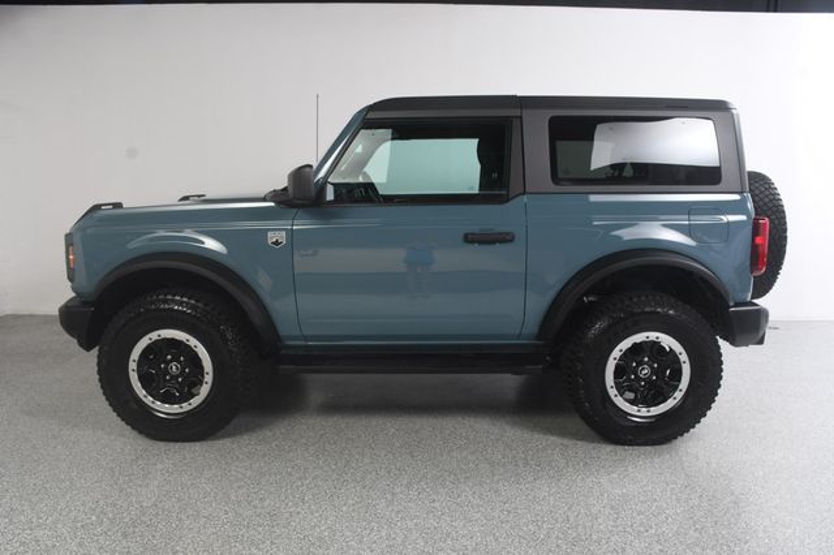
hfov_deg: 62.0
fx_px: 695
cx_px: 417
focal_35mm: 30
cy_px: 278
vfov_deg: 43.6
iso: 100
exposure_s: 1/160
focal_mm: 20
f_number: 8
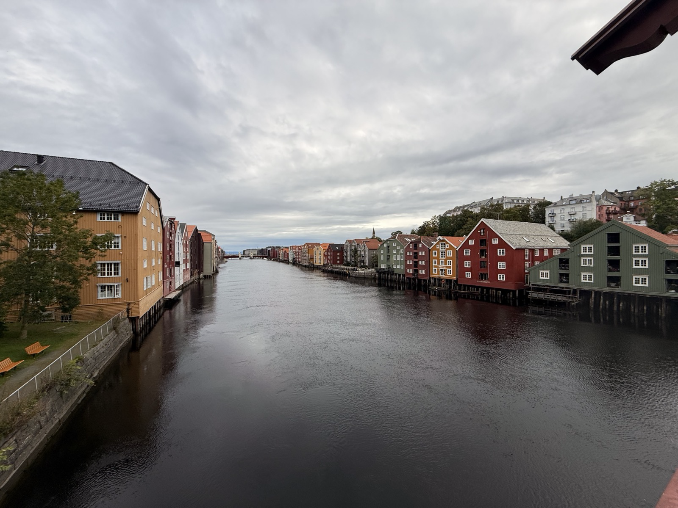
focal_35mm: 14
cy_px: 254
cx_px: 339
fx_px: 274
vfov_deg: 85.7
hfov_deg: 102.1
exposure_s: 1/1312
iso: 50
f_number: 2.2
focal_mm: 2.22
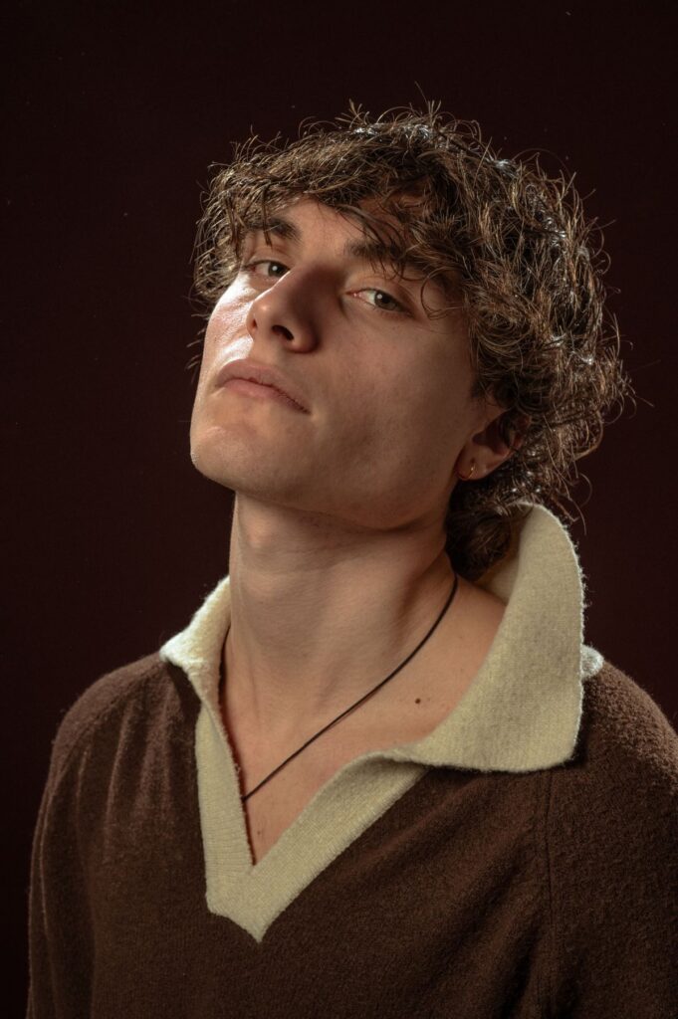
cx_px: 339
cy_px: 510
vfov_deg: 33.4
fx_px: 1698
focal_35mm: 60
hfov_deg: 22.6
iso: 100
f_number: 13
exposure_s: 1/200
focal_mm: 60
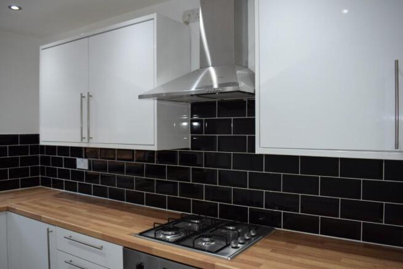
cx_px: 202
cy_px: 134
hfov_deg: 61.9
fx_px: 336
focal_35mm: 30
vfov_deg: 43.6
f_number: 5
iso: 800
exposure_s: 1/100
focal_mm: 20
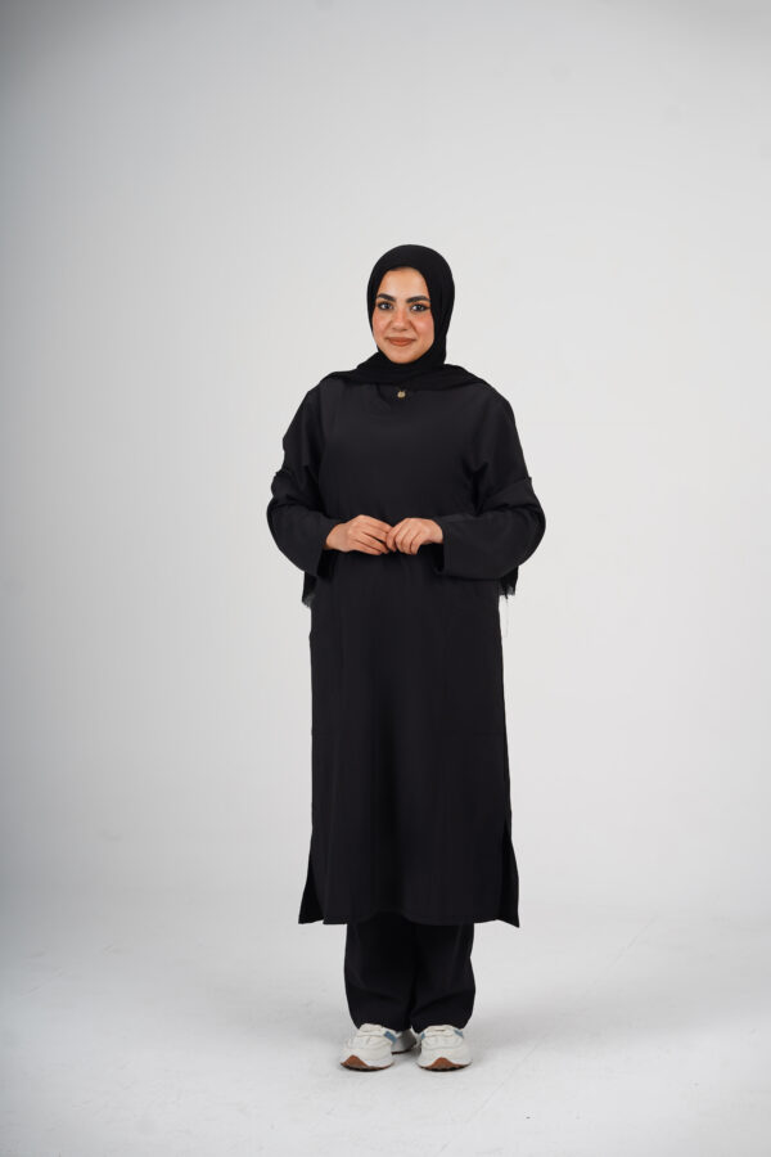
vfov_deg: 23.9
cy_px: 578
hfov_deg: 16.1
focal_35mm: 85
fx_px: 2730
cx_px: 386
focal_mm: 85
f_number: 5
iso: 125
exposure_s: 1/160
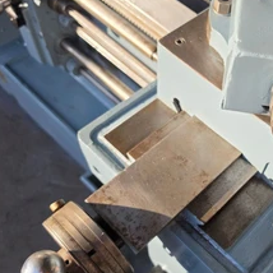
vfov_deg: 43.9
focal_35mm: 38
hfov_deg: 42.4
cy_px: 142
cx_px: 207
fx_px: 339
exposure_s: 1/2686
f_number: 1.4
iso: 64
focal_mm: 6.5
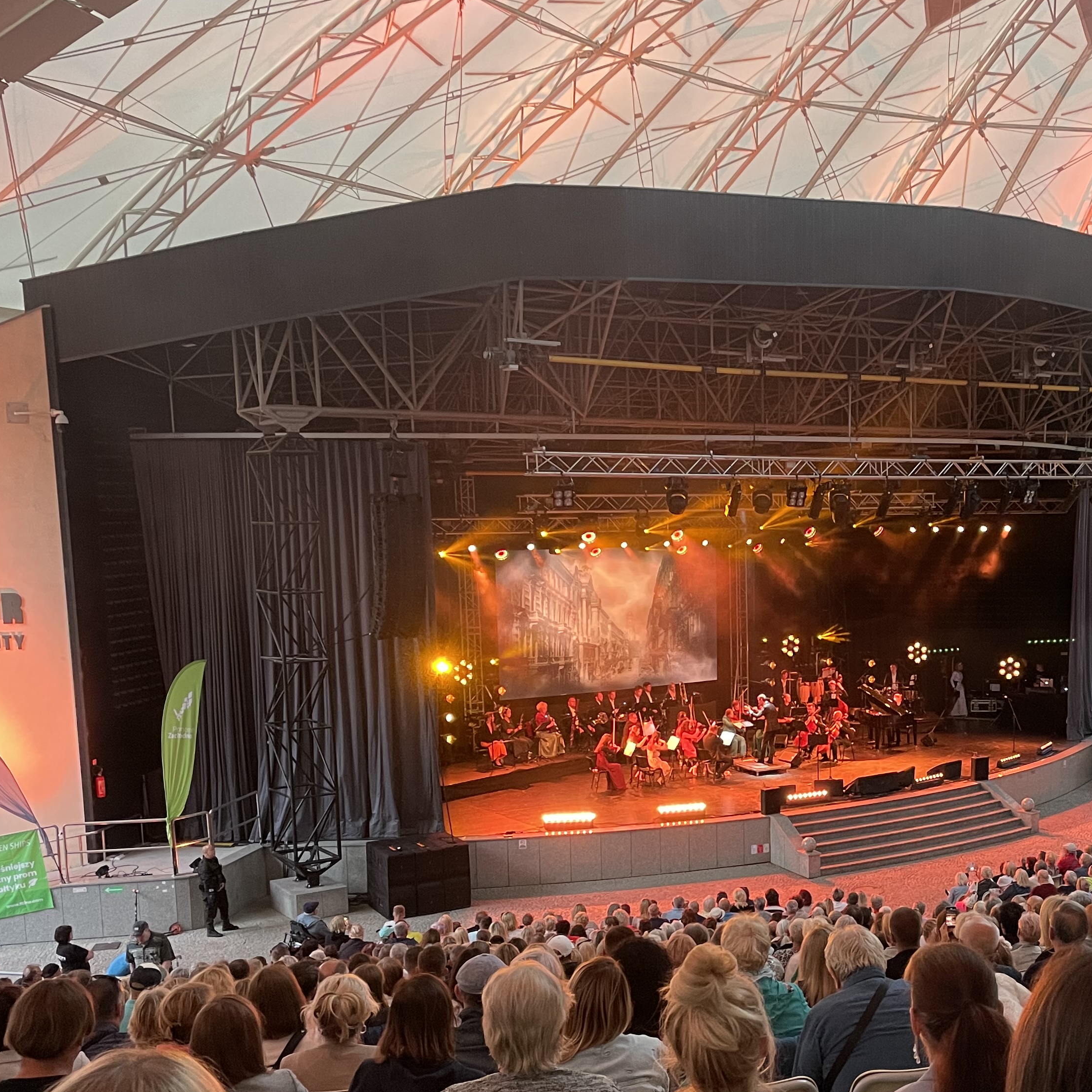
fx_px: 1499
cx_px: 803
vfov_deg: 39.5
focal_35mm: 42
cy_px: 731
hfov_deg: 39.1
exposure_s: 1/40
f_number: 1.6
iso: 320
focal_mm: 4.2
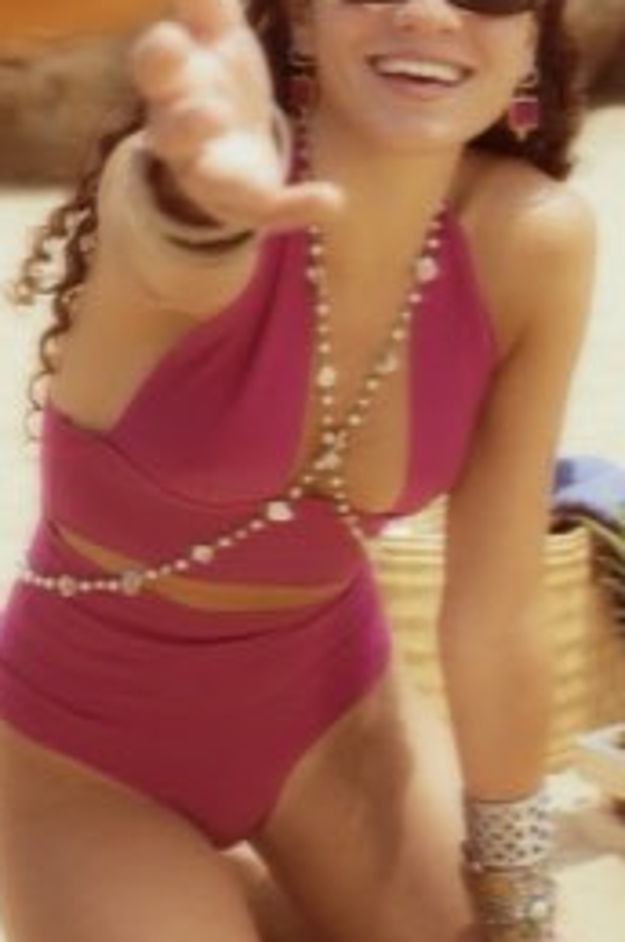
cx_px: 460
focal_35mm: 85
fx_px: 2219
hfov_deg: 16.0
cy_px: 415
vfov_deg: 23.9
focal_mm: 50
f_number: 4.5
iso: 100
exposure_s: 1/640
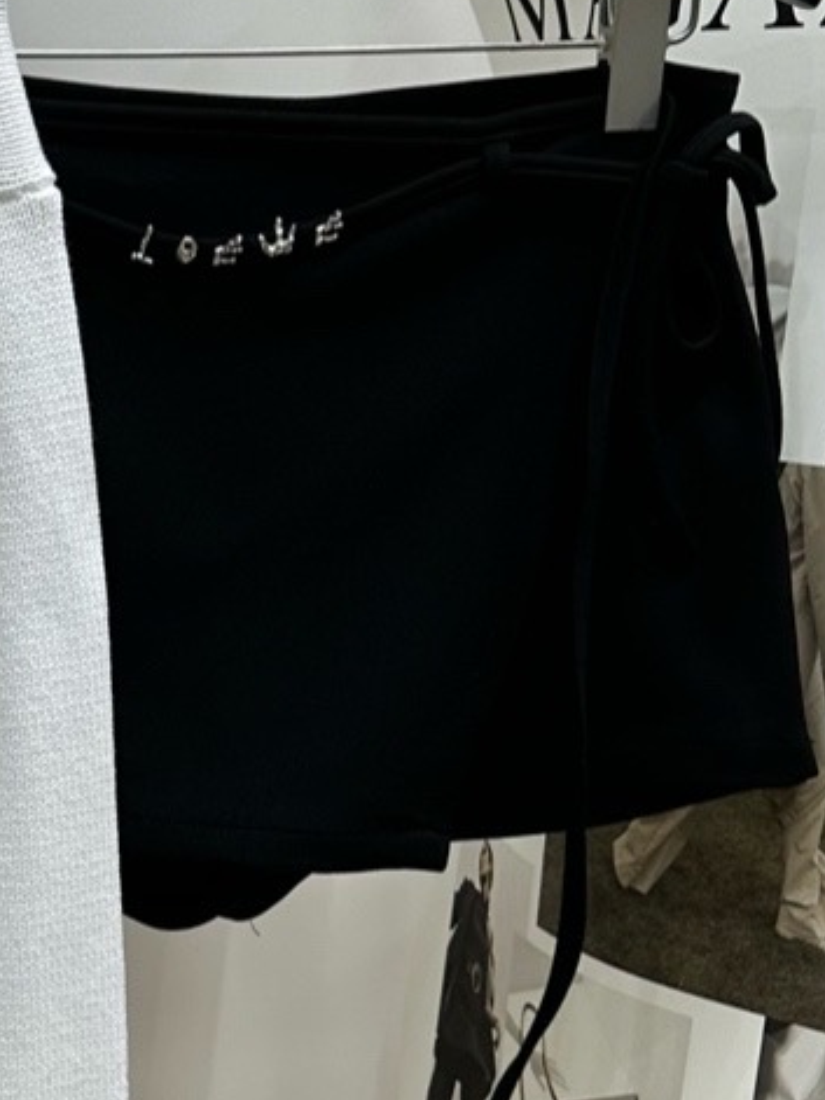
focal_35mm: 87
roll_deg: +0.2
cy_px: 763
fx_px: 2766
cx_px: -531
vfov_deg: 22.4
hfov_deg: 15.3
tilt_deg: -12.9
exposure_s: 1/100
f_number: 1.78
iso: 50
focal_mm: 6.86
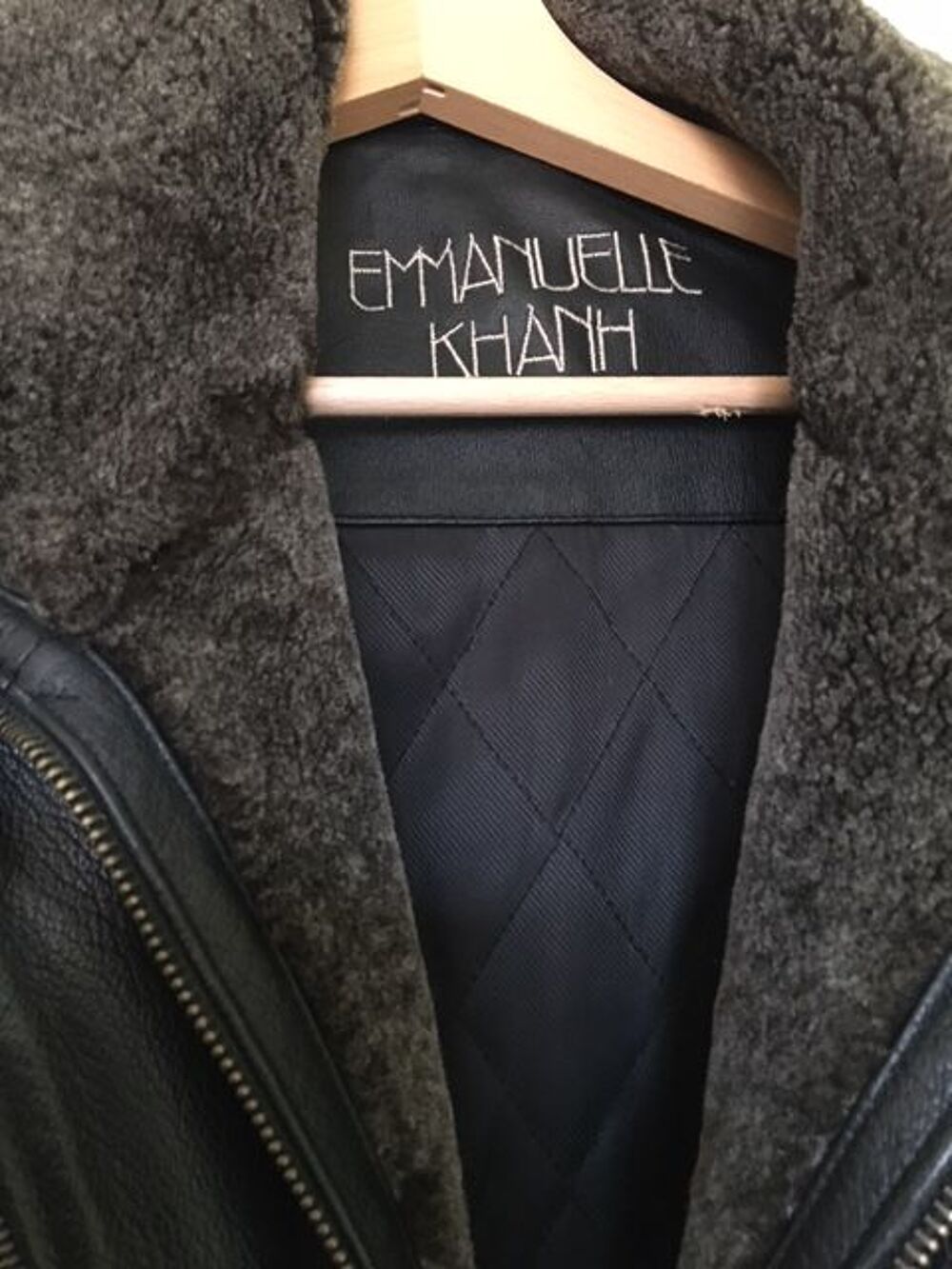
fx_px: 1063
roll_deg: +2.2
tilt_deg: +9.7
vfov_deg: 61.7
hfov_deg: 48.2
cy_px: 634
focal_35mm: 29
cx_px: 476
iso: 320
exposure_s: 1/17
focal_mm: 4.15
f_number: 2.2
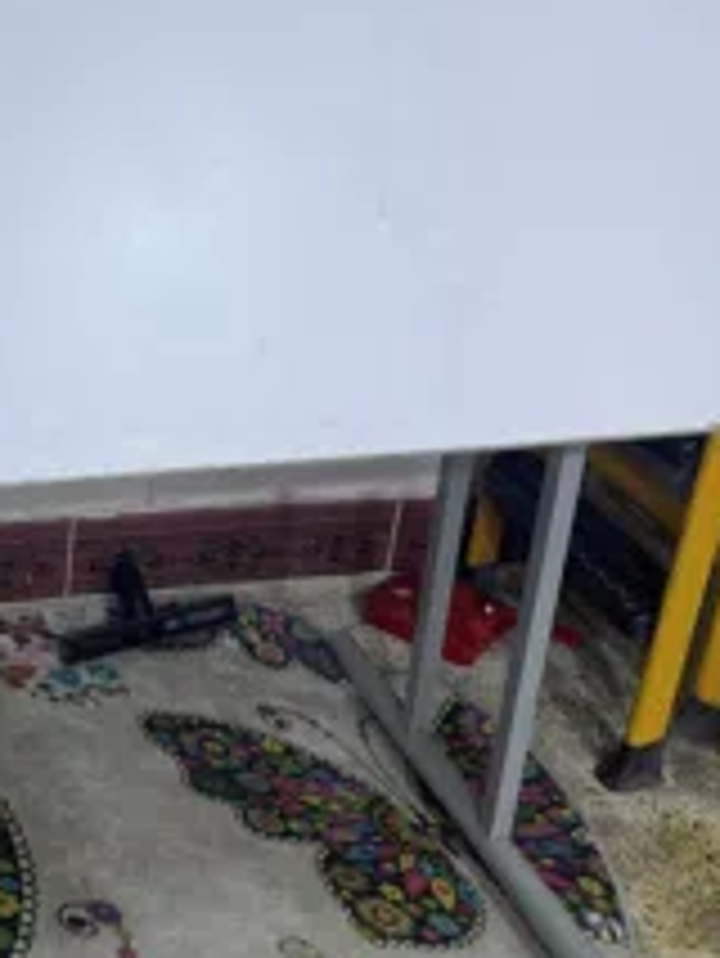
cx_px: 112
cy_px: 301
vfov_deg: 39.8
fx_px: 1302
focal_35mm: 47
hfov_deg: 29.9
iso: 80
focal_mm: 5.1
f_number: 1.6
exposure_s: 1/50
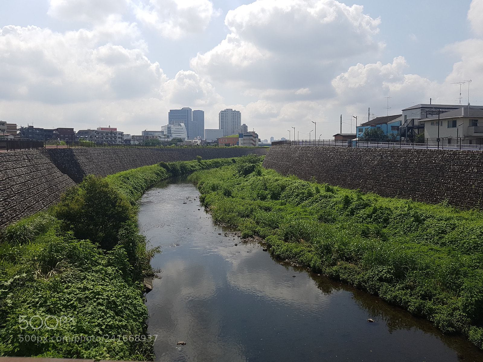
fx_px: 363
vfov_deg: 53.1
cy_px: 181
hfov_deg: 67.3
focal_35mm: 26
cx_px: 242
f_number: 1.7
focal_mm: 4.2
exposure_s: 1/4592
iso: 50
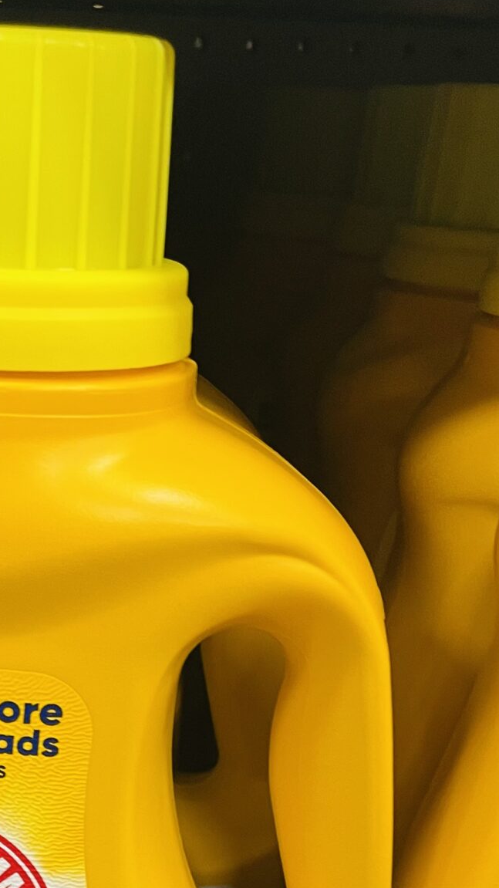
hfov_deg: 18.7
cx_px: 19
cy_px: 896
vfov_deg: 30.8
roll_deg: -2.2
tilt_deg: -27.8
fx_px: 1483
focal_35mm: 63
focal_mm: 4.2
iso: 80
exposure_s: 1/41
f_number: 1.6
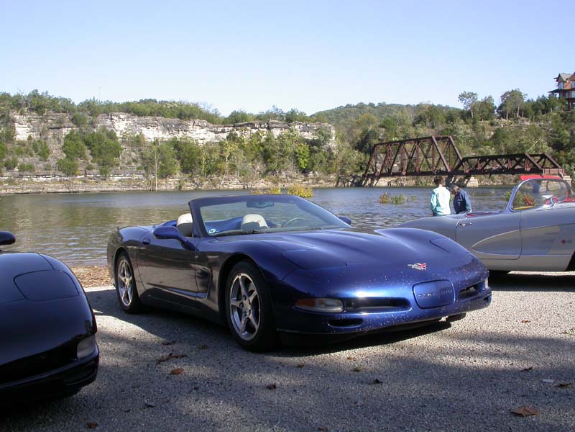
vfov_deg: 37.7
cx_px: 288
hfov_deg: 49.0
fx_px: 631
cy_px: 216
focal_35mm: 38
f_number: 6
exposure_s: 1/256
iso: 100
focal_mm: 7.85
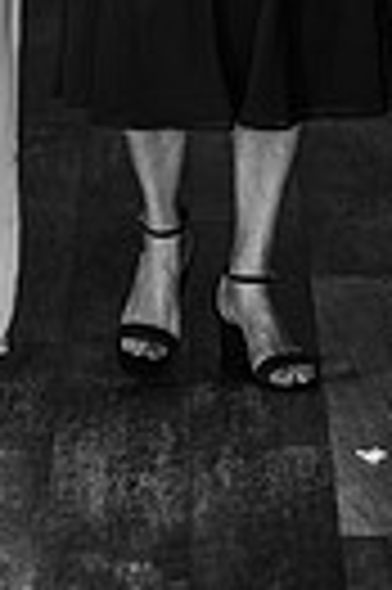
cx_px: -34
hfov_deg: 5.7
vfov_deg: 8.4
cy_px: -230
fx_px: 3946
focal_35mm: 241
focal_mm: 70
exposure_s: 1/200
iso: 1100
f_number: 2.8
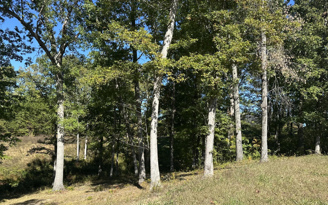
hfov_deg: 62.5
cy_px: 132
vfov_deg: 41.4
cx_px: 136
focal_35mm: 30
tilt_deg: -0.8
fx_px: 268
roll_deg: -4.2
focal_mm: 6.86
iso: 80
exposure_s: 1/2028
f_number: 1.78
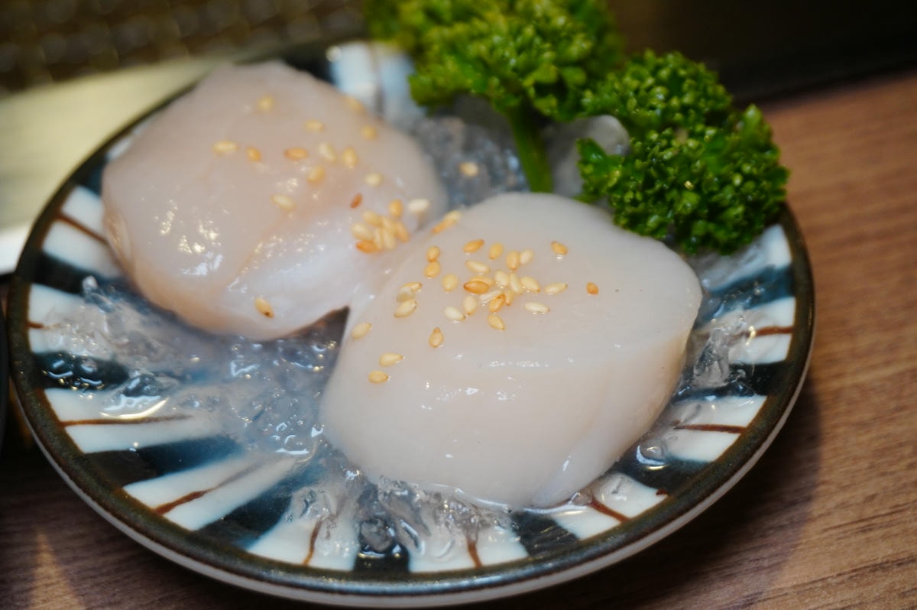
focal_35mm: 62
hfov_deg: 32.7
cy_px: 305
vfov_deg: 22.0
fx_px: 1565
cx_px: 458
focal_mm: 41
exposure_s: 1/80
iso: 1000
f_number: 5.6
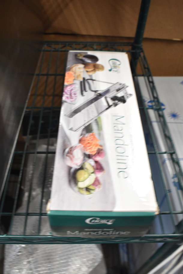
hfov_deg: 41.7
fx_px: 240
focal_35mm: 32
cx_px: 92
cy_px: 137
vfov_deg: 59.5
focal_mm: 21
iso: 1600
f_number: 3.8
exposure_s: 1/30
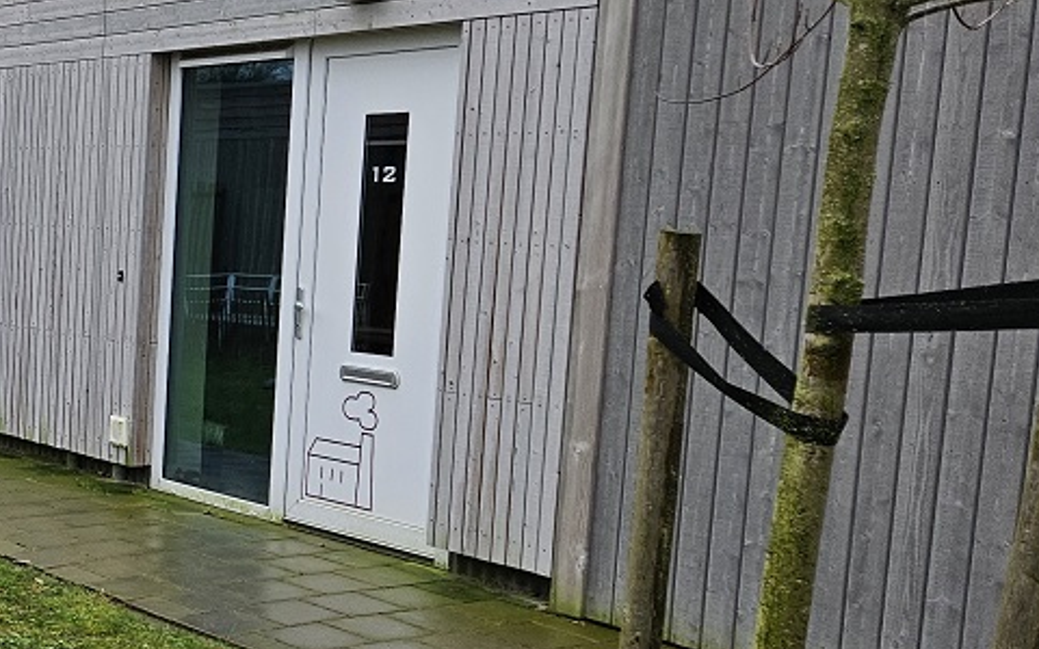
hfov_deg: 28.7
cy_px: 383
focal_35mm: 61
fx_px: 1727
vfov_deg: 21.3
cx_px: -227
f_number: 1.8
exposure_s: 1/270
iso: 32
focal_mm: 5.4
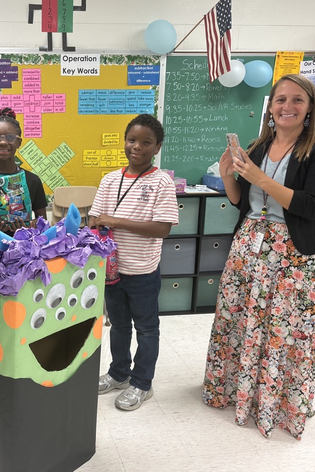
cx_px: 44
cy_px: 233
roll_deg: +1.3
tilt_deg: -14.0
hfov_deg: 34.4
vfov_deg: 51.9
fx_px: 485
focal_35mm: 37
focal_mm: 5.96
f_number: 1.6
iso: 80
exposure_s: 1/60
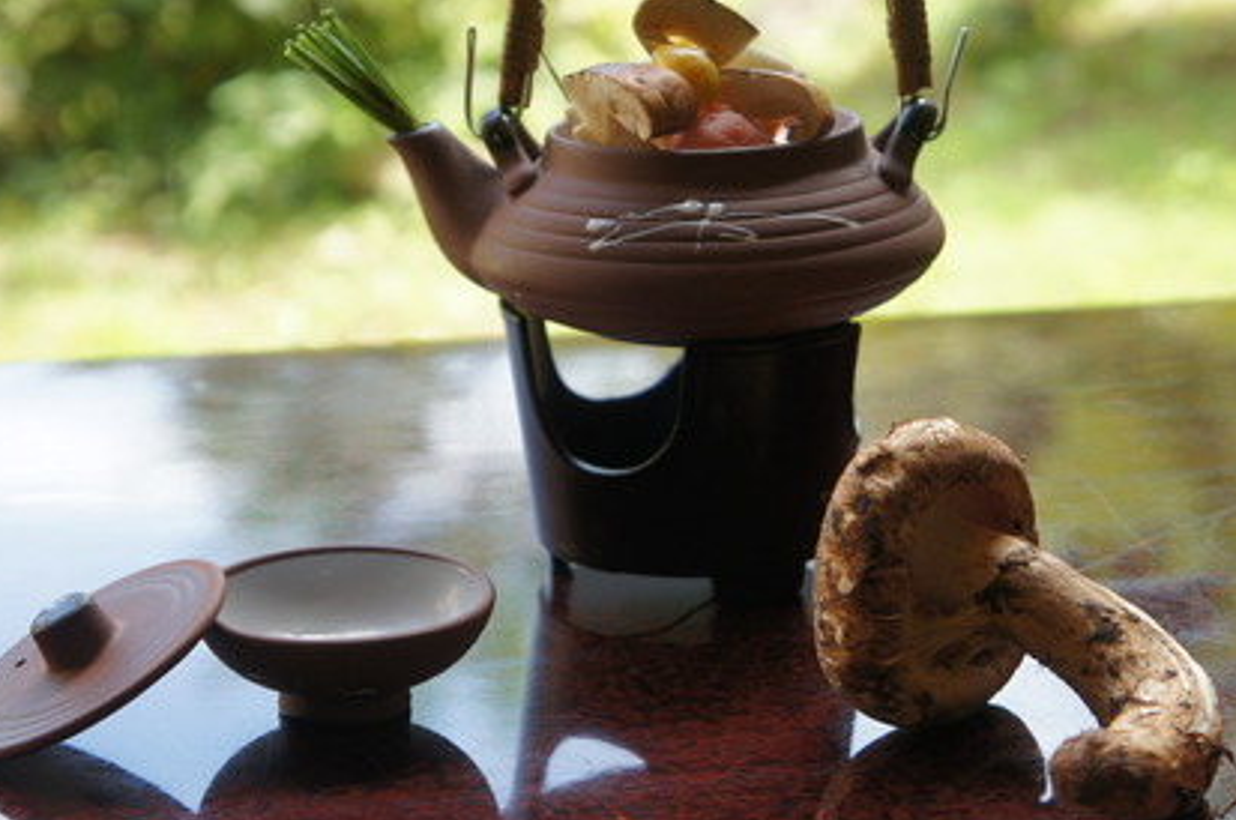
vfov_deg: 14.7
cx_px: 584
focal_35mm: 93
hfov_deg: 22.0
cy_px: 392
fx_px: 3174
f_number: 5.6
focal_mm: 51
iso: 200
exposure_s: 1/100
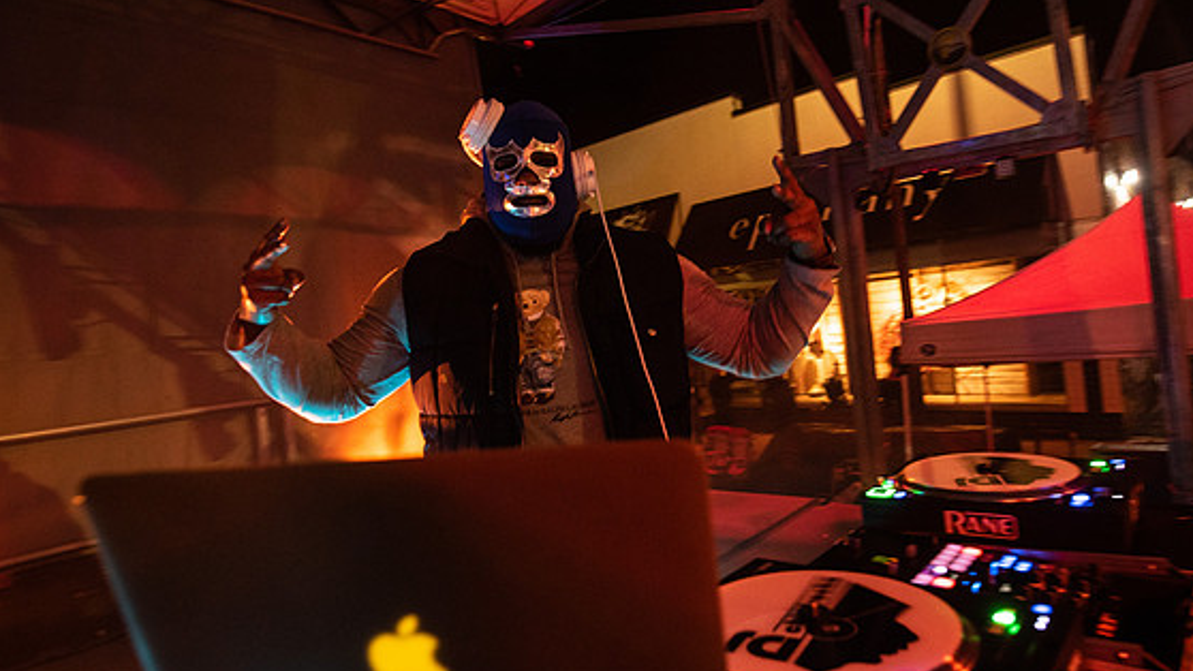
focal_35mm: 23
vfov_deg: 49.5
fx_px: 728
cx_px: 608
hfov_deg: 78.7
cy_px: 316
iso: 2000
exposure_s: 1/40
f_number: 3.5
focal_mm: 19
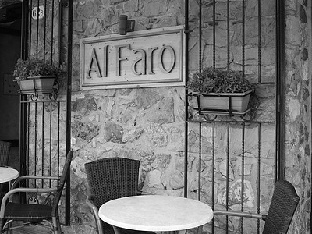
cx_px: 165
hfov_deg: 41.2
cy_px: 105
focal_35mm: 46
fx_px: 415
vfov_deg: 31.5
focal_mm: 22
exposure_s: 1/60
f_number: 6.3
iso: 200
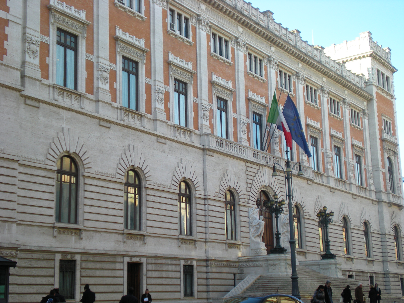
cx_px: 202
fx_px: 654
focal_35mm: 56
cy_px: 152
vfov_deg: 26.1
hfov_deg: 34.3
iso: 64
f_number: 3.9
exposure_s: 1/143
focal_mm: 9.3
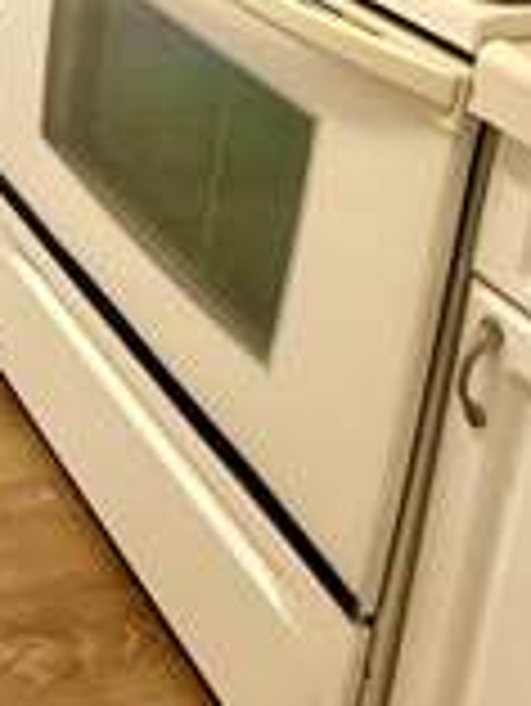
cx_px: -378
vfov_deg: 27.8
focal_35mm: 57
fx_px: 1164
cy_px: -220
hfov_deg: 20.0
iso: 80
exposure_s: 1/120
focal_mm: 2.22
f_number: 2.2
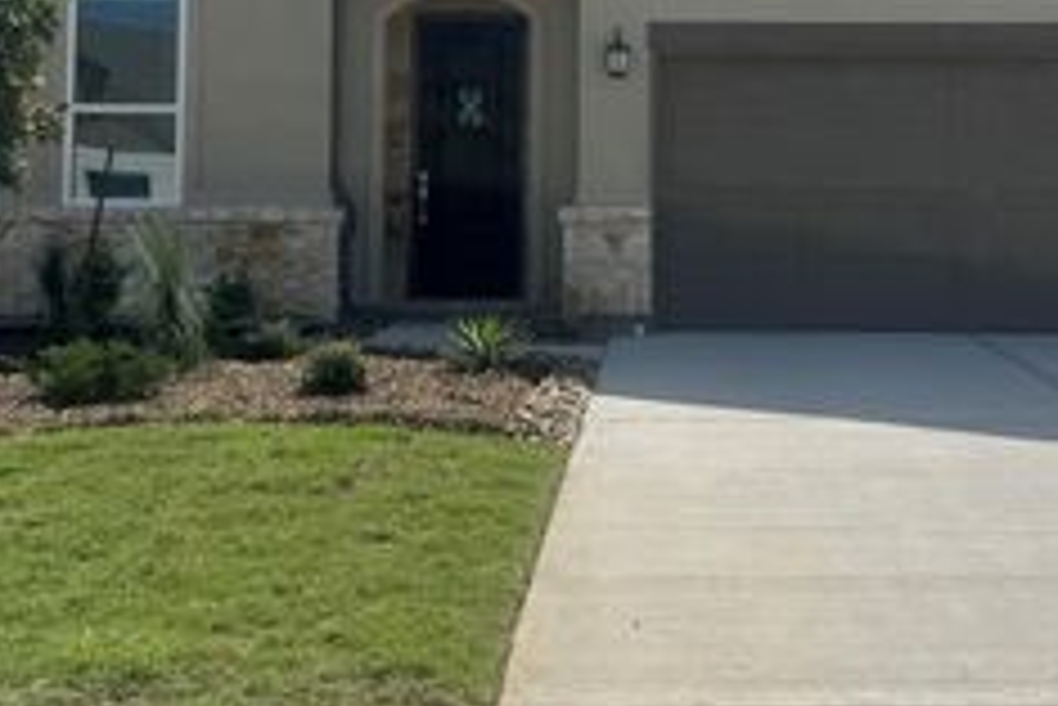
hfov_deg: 37.4
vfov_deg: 25.0
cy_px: 119
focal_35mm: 53
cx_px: 617
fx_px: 1559
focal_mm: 6.76
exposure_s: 1/7092
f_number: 1.78
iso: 80
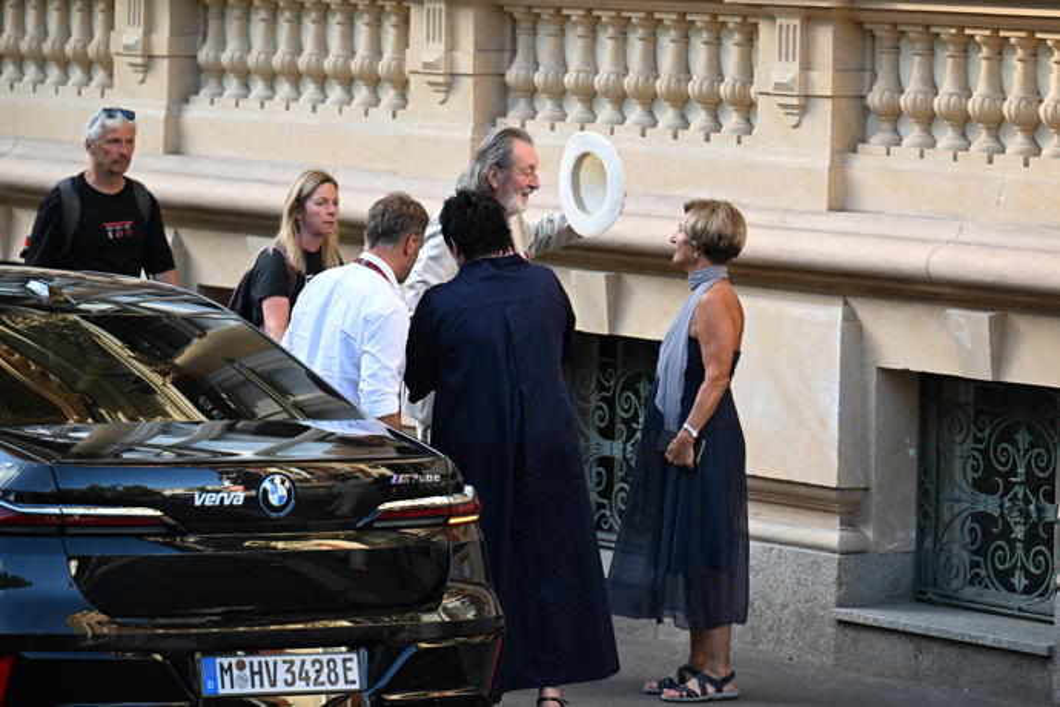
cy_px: 354
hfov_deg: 10.3
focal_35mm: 200
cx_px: 530
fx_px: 5888
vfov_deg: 6.9
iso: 2500
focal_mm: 200
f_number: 4
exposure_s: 1/2500
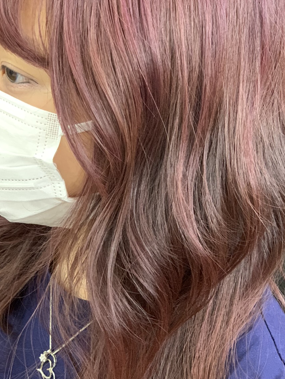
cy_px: 214
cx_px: 141
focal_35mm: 93
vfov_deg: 21.1
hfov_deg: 15.9
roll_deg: -2.4
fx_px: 1021
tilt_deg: -26.5
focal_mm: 6
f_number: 2.4
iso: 500
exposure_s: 1/33
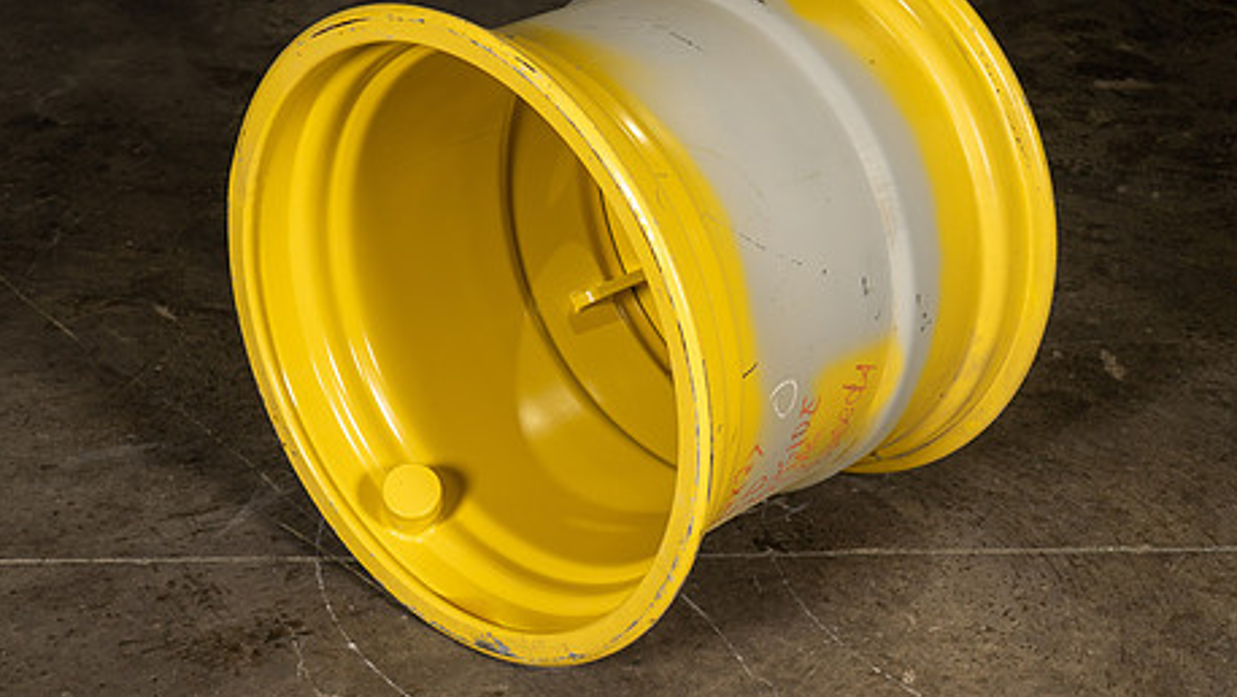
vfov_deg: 18.6
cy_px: 320
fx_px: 2133
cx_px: 602
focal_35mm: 65
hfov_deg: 32.3
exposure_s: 1/100
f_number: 5.6
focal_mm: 49
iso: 500
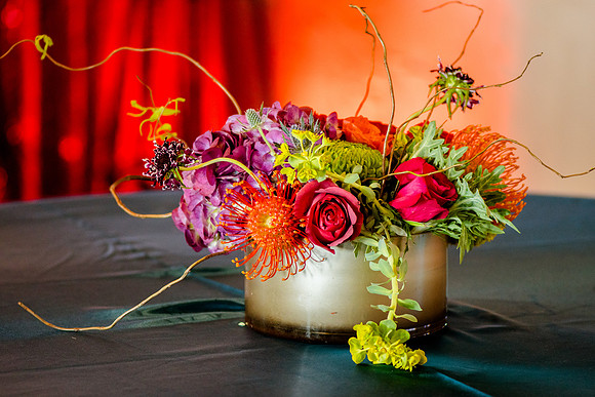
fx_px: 2844
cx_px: 304
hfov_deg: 11.9
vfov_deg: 8.0
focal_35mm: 172
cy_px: 208
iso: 500
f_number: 2.8
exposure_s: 1/100
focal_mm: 105
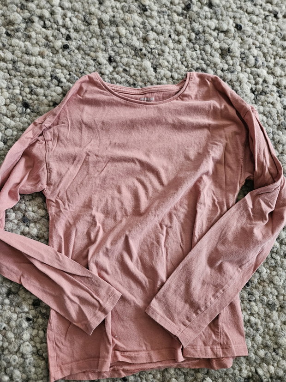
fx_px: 253
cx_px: 143
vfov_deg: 73.9
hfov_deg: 58.9
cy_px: 191
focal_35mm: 23
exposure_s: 1/100
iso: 400
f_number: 1.8
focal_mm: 5.4
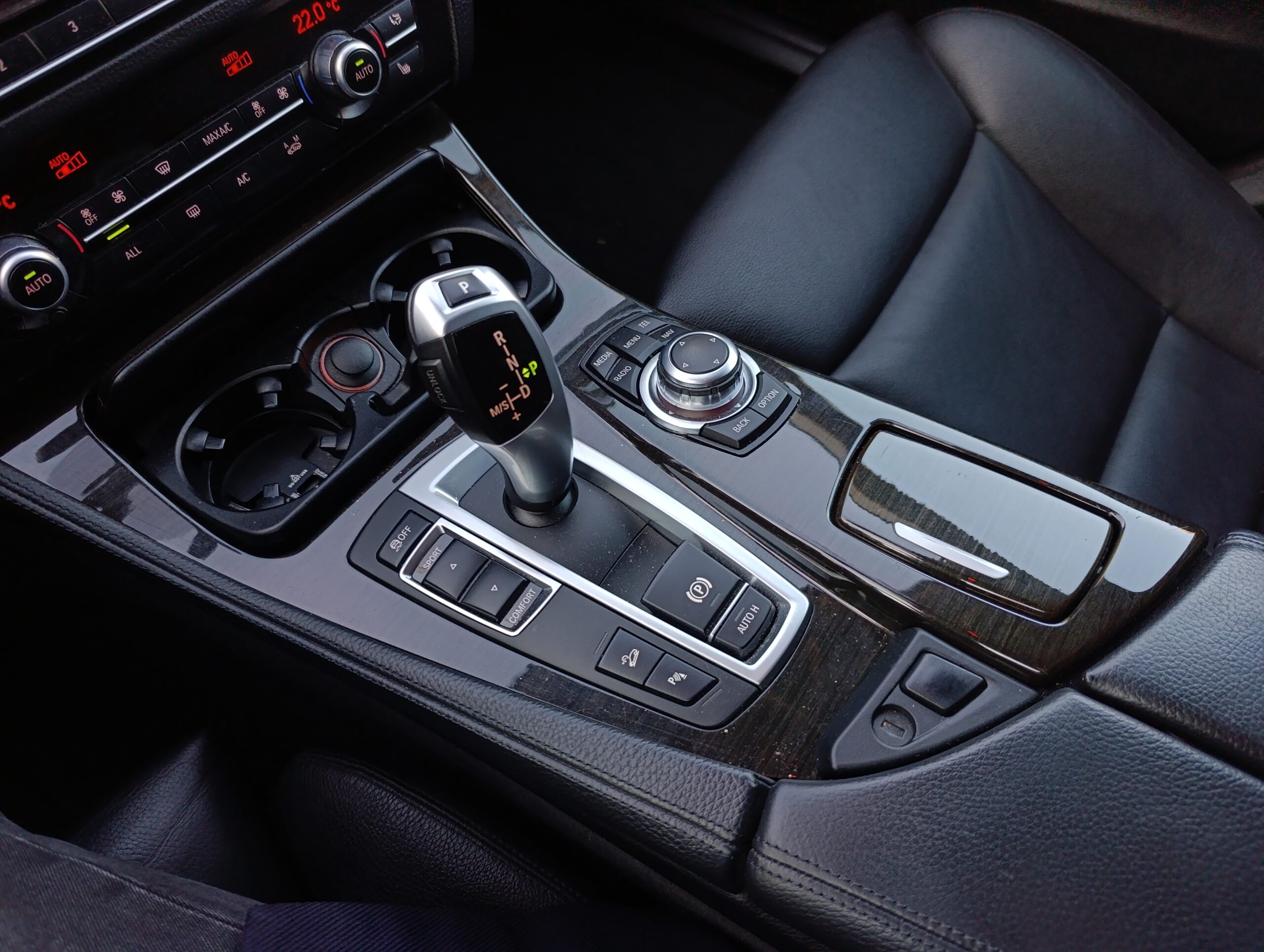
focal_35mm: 23
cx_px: 632
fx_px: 841
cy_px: 476
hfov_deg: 73.8
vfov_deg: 59.0
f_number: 1.6
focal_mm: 6.14
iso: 320
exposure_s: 1/100
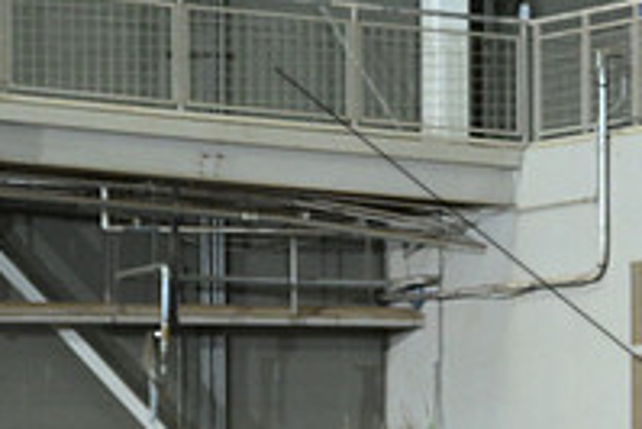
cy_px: 569
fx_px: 6924
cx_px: 907
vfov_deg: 3.5
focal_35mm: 388
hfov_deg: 5.3
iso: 3200
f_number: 4
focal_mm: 89
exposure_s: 1/211
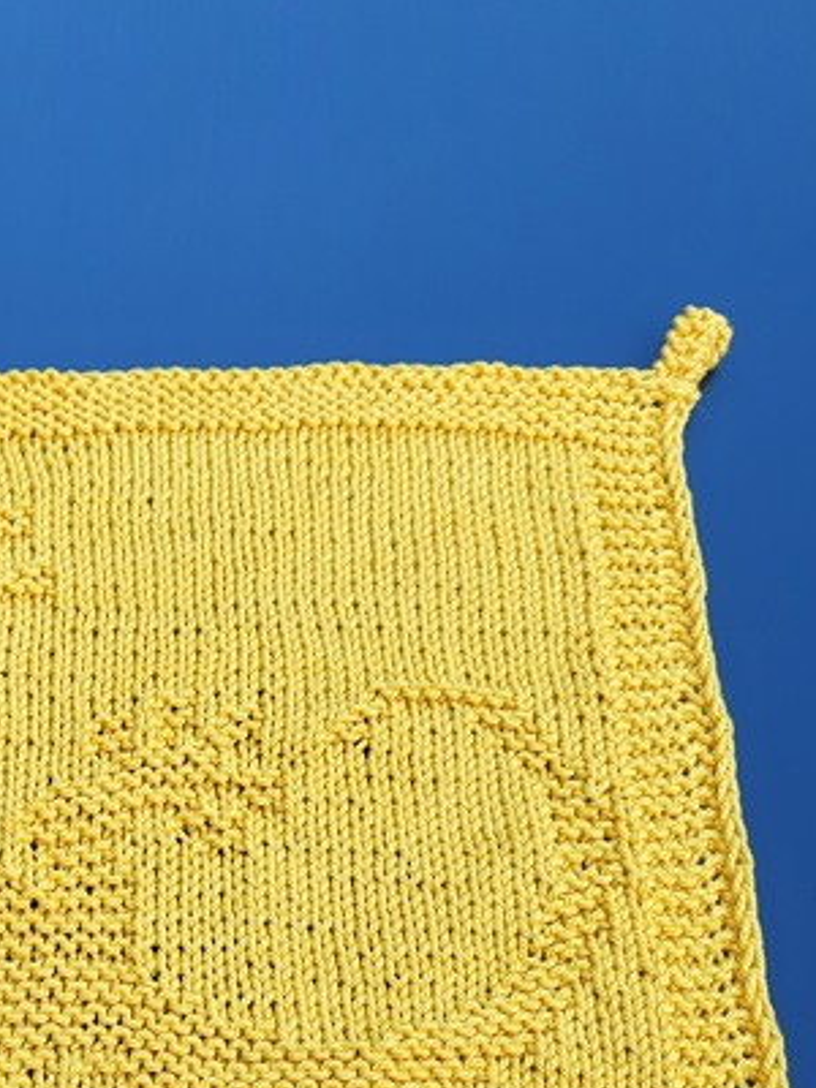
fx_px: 1634
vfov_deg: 35.4
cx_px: 114
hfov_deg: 27.2
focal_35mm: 52
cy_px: 903
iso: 40
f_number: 1.8
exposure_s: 1/144
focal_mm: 5.4
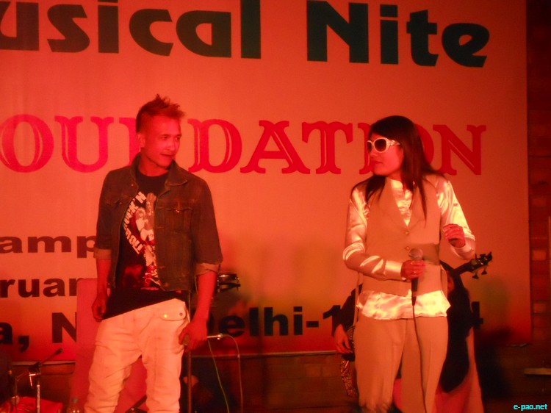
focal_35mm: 140
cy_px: 206
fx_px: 2228
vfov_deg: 10.6
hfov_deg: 14.1
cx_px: 276
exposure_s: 1/60
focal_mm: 25
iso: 800
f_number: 6.6
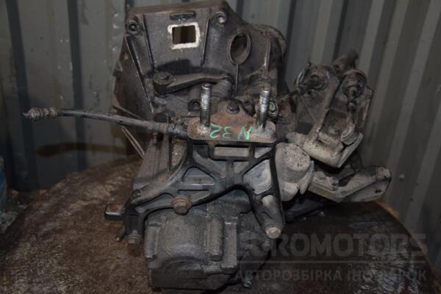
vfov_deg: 35.5
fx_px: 459
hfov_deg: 51.3
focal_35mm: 38
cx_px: 220
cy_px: 147
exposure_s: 1/60
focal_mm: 25
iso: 800
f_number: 5
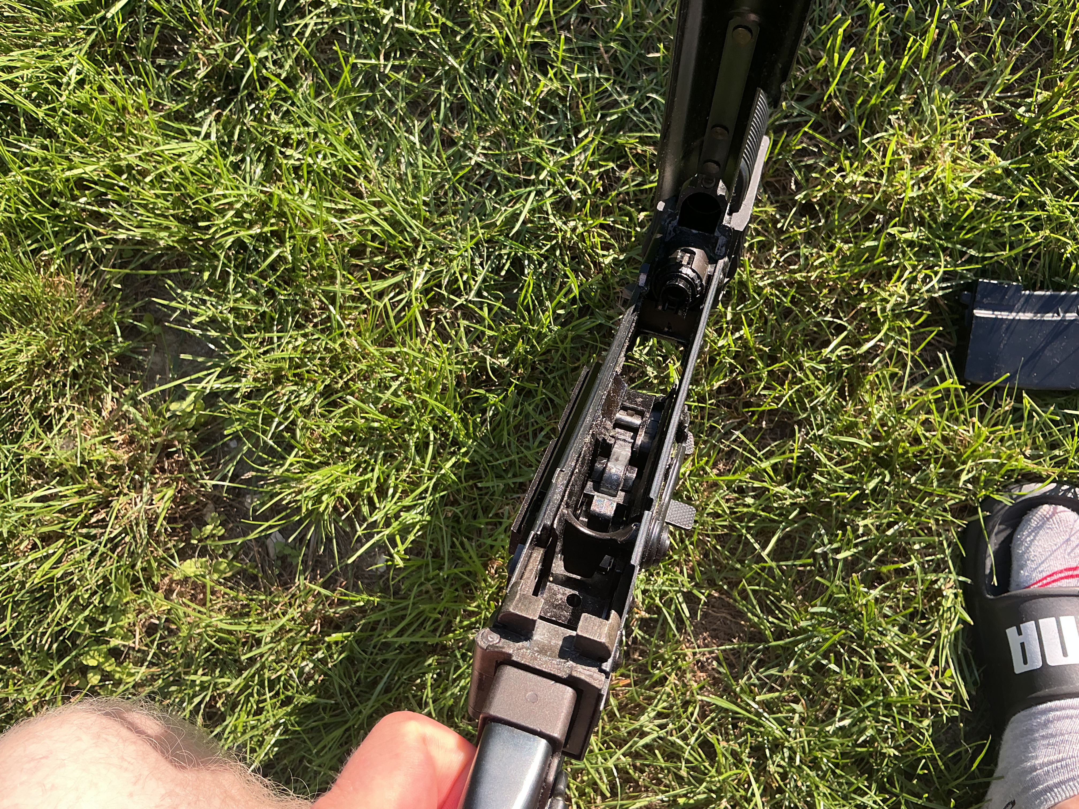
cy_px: 404
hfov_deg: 61.7
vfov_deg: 48.2
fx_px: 904
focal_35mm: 29
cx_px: 540
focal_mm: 3
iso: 25
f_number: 1.8
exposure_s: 1/270
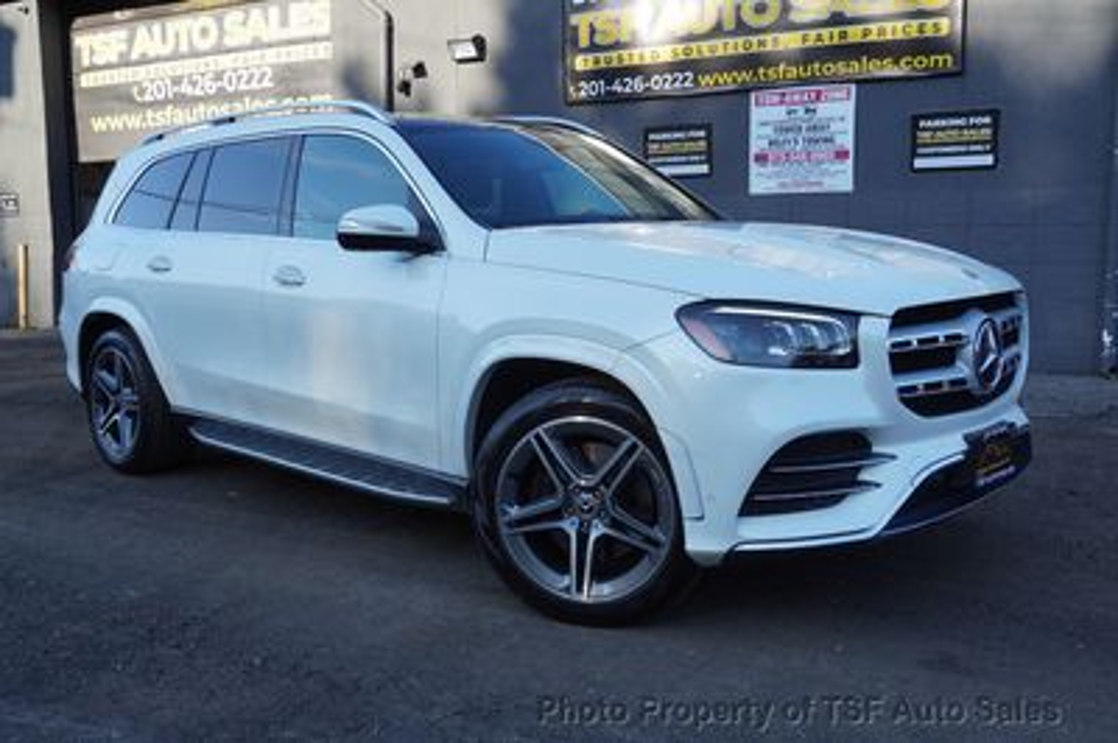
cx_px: 559
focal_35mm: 34
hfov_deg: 55.1
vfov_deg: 38.3
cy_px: 372
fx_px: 1071
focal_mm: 23
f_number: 9
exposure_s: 1/250
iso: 400
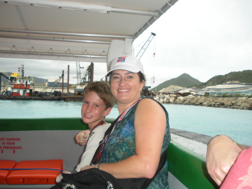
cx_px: 126
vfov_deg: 39.7
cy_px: 94
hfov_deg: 51.4
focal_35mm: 36
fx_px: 262
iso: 88
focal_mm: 6.3
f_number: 3.5
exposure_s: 1/550
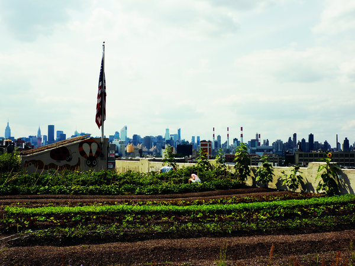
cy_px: 133
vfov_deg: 36.0
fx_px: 410
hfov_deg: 46.8
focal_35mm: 40
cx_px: 178
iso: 80
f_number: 5.6
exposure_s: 1/500
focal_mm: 6.5
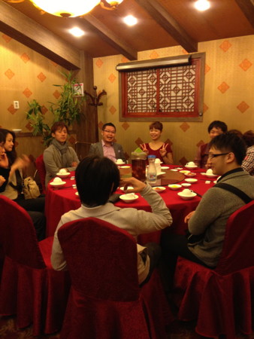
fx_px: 323
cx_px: 127
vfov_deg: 55.3
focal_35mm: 33
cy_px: 170
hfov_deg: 43.0
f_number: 2.4
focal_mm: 4.13
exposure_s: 1/20
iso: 200
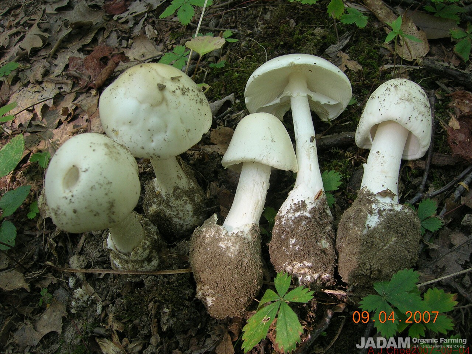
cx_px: 236
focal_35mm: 34
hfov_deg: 54.0
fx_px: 464
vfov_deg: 41.8
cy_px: 177
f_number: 2.9
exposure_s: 1/35
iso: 50
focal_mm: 5.7
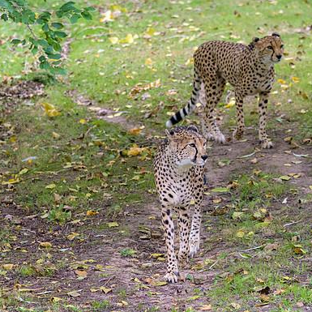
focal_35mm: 273
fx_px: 2784
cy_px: 158
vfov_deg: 6.4
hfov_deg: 6.4
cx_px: 175
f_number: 5
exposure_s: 1/640
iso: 2500
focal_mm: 140
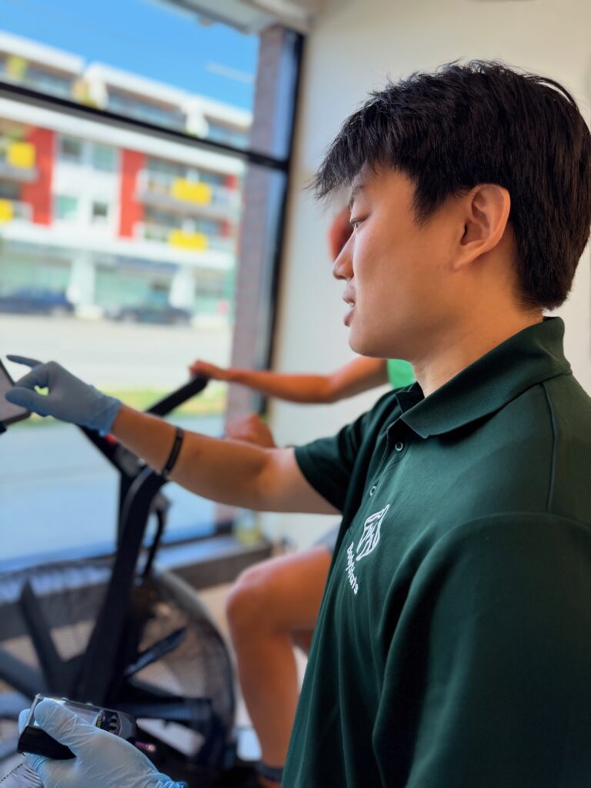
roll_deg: -6.7
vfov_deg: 71.6
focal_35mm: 24
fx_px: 546
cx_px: 296
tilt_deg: -10.1
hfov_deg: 56.8
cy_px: 394
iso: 80
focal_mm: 6.76
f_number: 1.78
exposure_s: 1/173
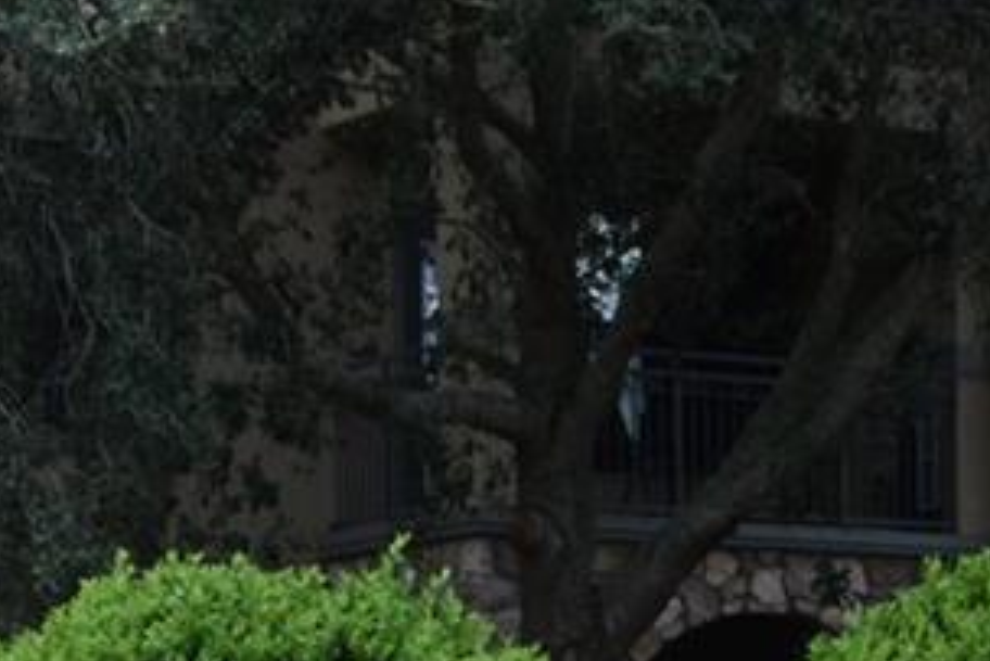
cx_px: 863
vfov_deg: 9.0
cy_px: 1420
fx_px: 3907
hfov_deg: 14.3
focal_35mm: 142
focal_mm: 18
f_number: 7.1
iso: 200
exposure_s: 1/250
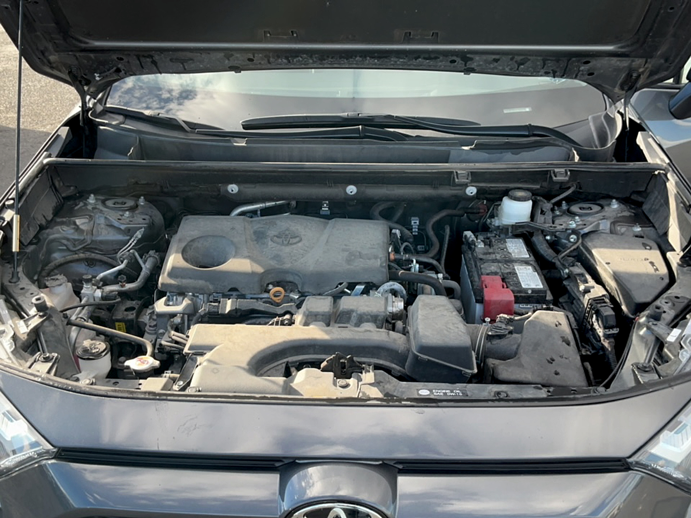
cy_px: 259
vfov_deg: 46.8
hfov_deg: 60.0
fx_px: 599
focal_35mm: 30
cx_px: 346
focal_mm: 3
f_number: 1.8
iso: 20
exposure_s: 1/159
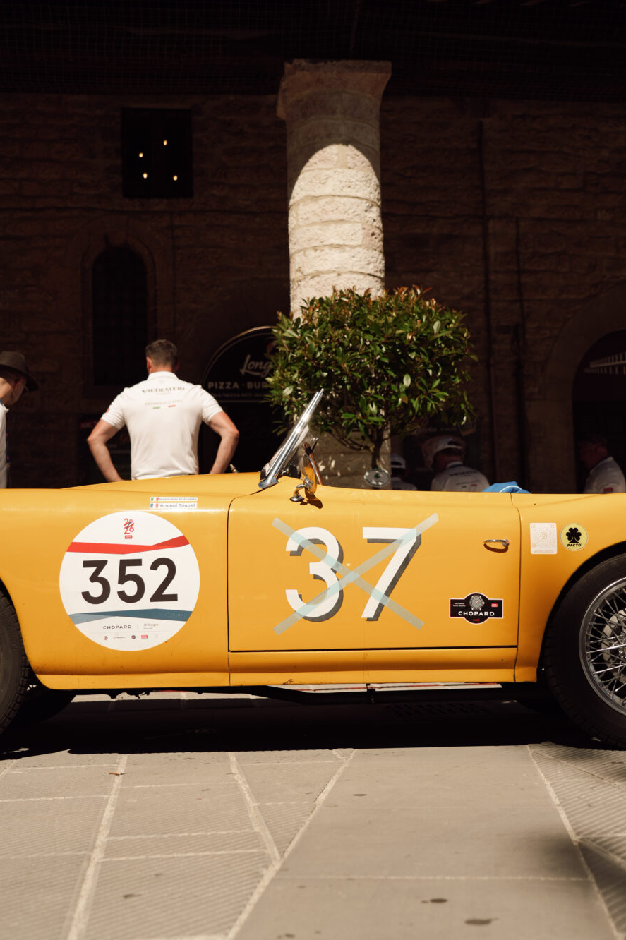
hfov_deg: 32.6
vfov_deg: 47.4
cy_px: 486
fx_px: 1070
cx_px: 315
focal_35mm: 41
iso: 100
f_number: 4
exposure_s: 1/800
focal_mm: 39
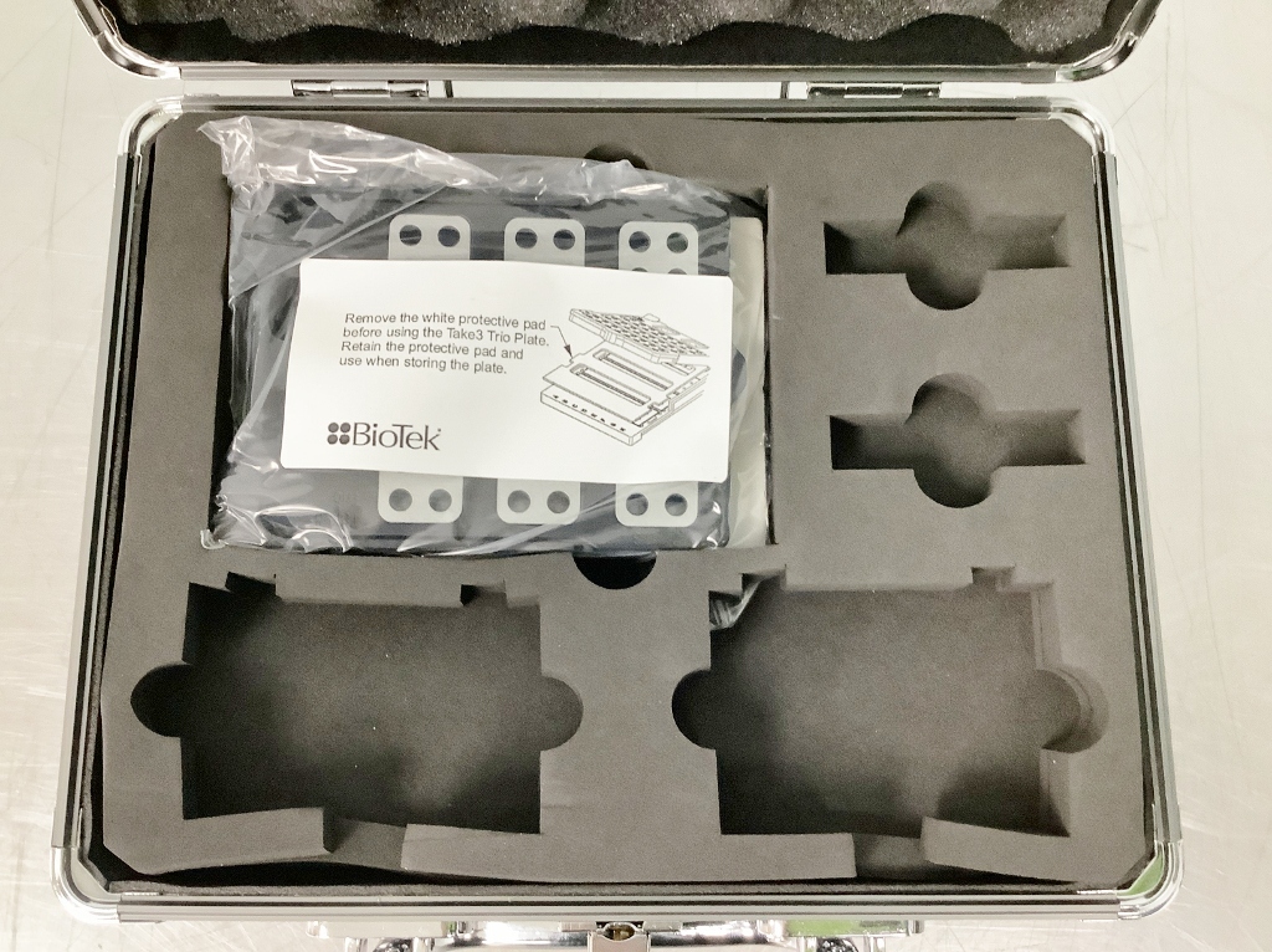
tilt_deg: -79.6
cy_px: 476
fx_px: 1138
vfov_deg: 45.4
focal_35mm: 31
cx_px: 636
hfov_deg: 58.4
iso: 500
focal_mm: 3.3
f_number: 2.4
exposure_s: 1/30
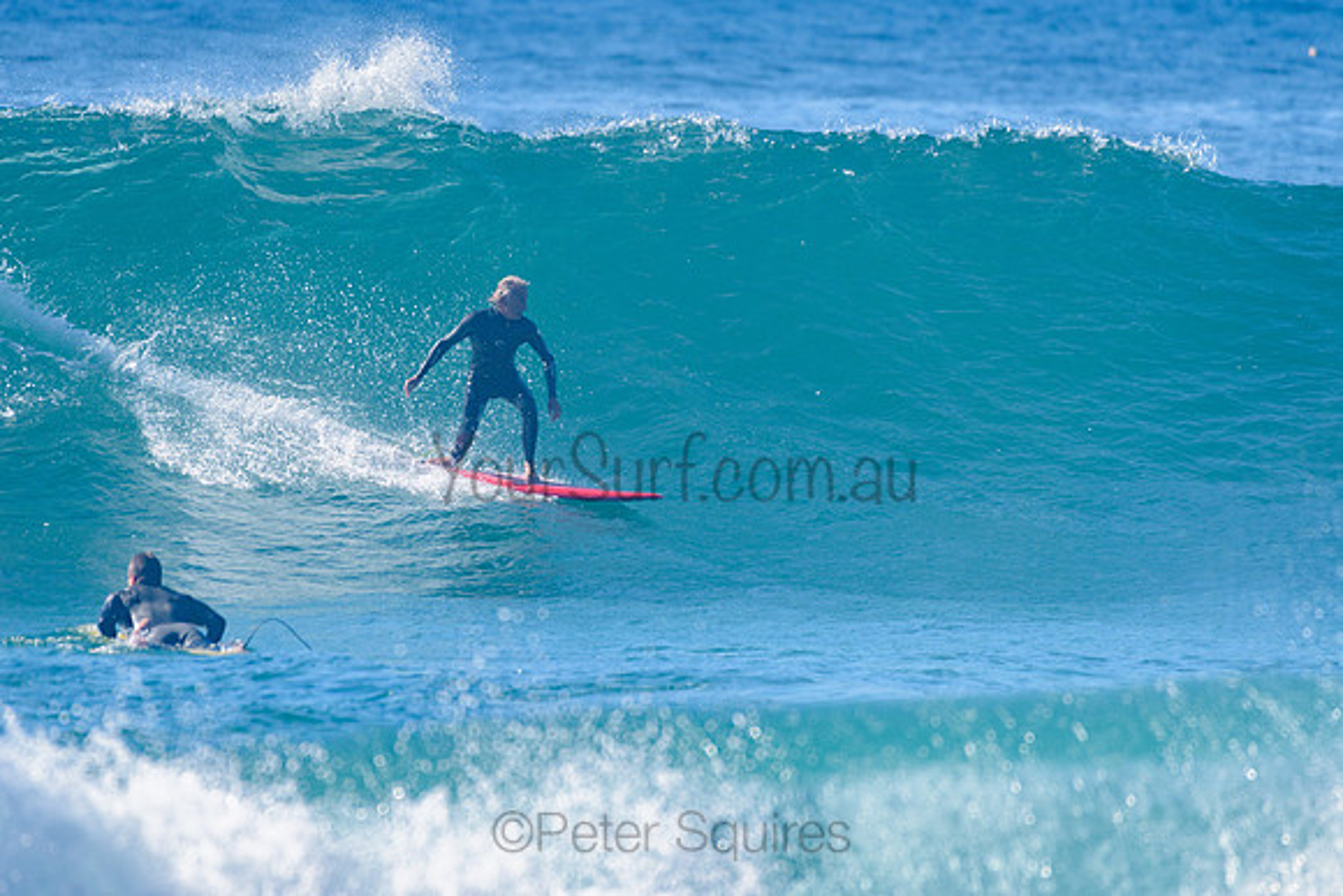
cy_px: 375
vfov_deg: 2.2
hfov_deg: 3.4
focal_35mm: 613
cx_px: 593
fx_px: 22865
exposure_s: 1/2000
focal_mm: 500
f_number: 5.6
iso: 280
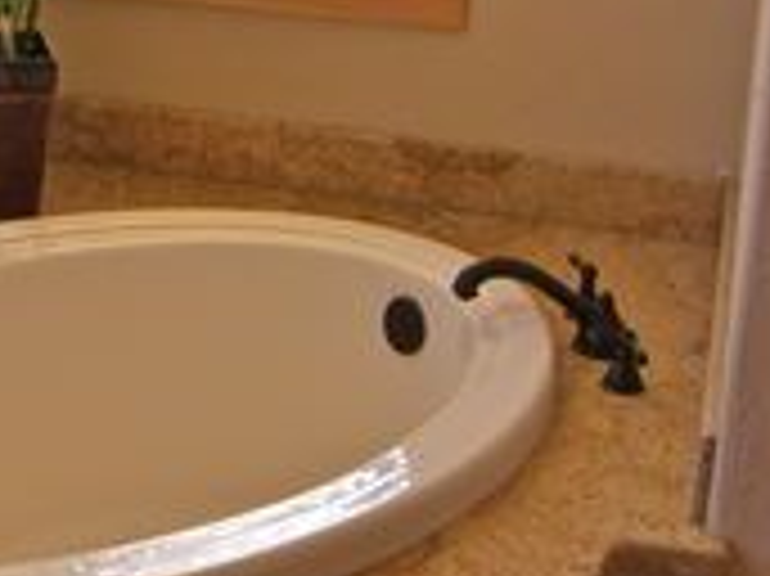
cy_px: 292
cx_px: 27
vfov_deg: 18.0
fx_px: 1823
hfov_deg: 23.0
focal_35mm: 82
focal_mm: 7.9
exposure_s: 1/100
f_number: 2.8
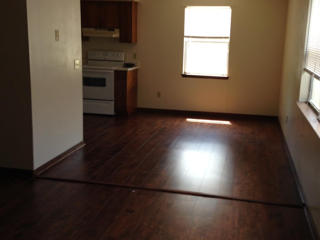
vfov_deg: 35.9
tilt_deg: -7.9
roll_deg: -1.8
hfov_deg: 46.7
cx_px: 175
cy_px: 104
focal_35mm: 40
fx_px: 370
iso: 50
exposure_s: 1/40
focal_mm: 4.12
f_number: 2.4
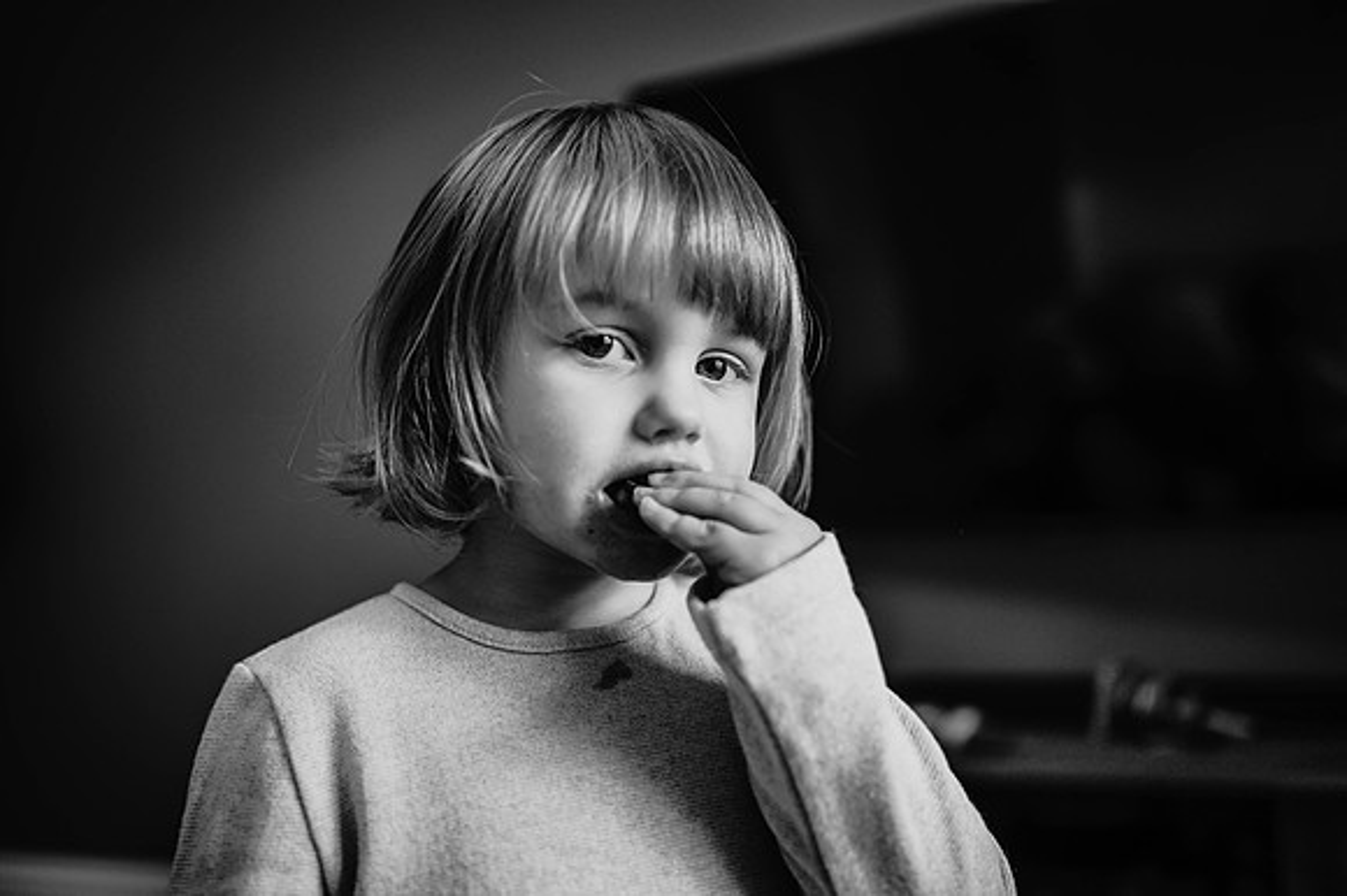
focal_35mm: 35
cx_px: 674
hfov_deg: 54.5
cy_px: 448
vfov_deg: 37.8
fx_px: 1309
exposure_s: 1/160
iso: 250
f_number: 2
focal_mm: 35
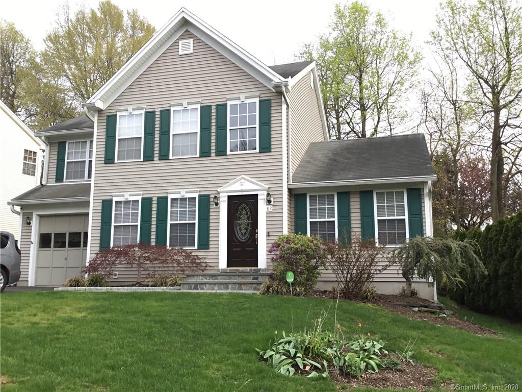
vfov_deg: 45.4
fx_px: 467
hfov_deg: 58.4
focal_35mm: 31
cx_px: 261
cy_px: 196
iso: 40
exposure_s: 1/120
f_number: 2.4
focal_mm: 3.3
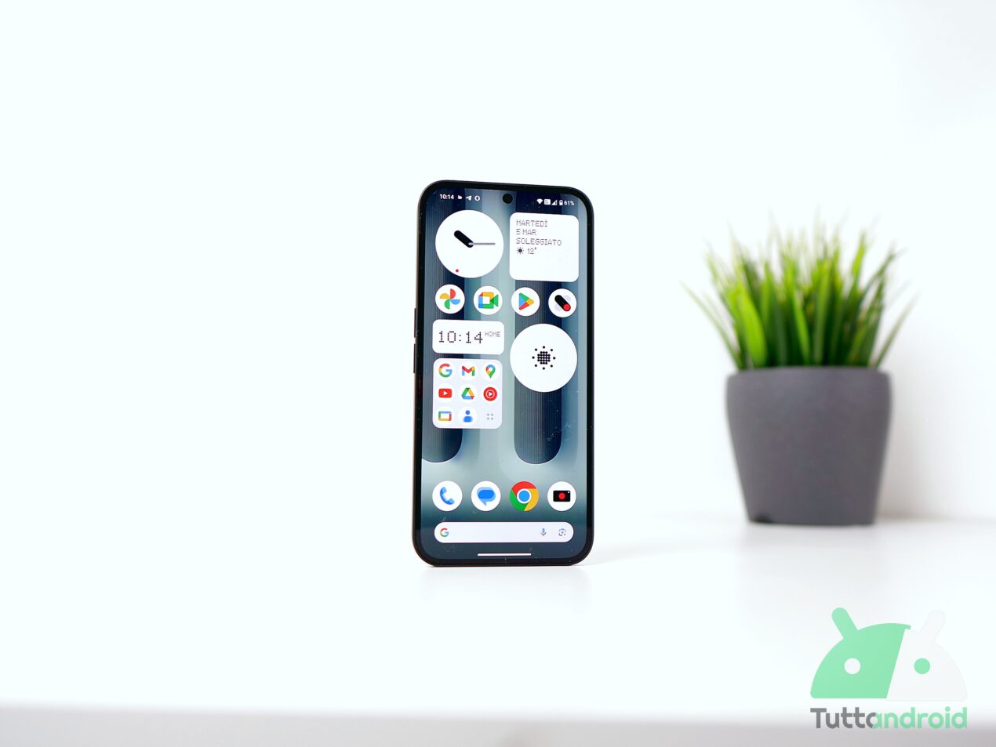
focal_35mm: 32
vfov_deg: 44.2
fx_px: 921
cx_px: 498
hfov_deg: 56.8
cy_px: 374
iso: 200
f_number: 1.8
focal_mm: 16
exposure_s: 1/100
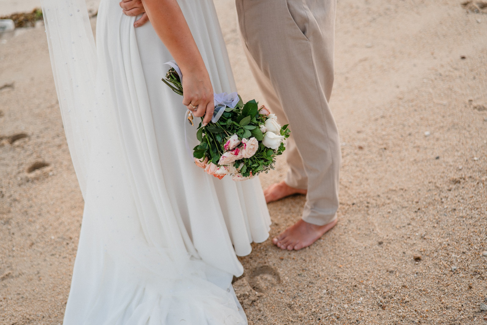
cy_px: 162
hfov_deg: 39.6
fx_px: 676
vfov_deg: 27.0
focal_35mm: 50
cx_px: 244
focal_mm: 50
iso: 500
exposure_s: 1/400
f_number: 2
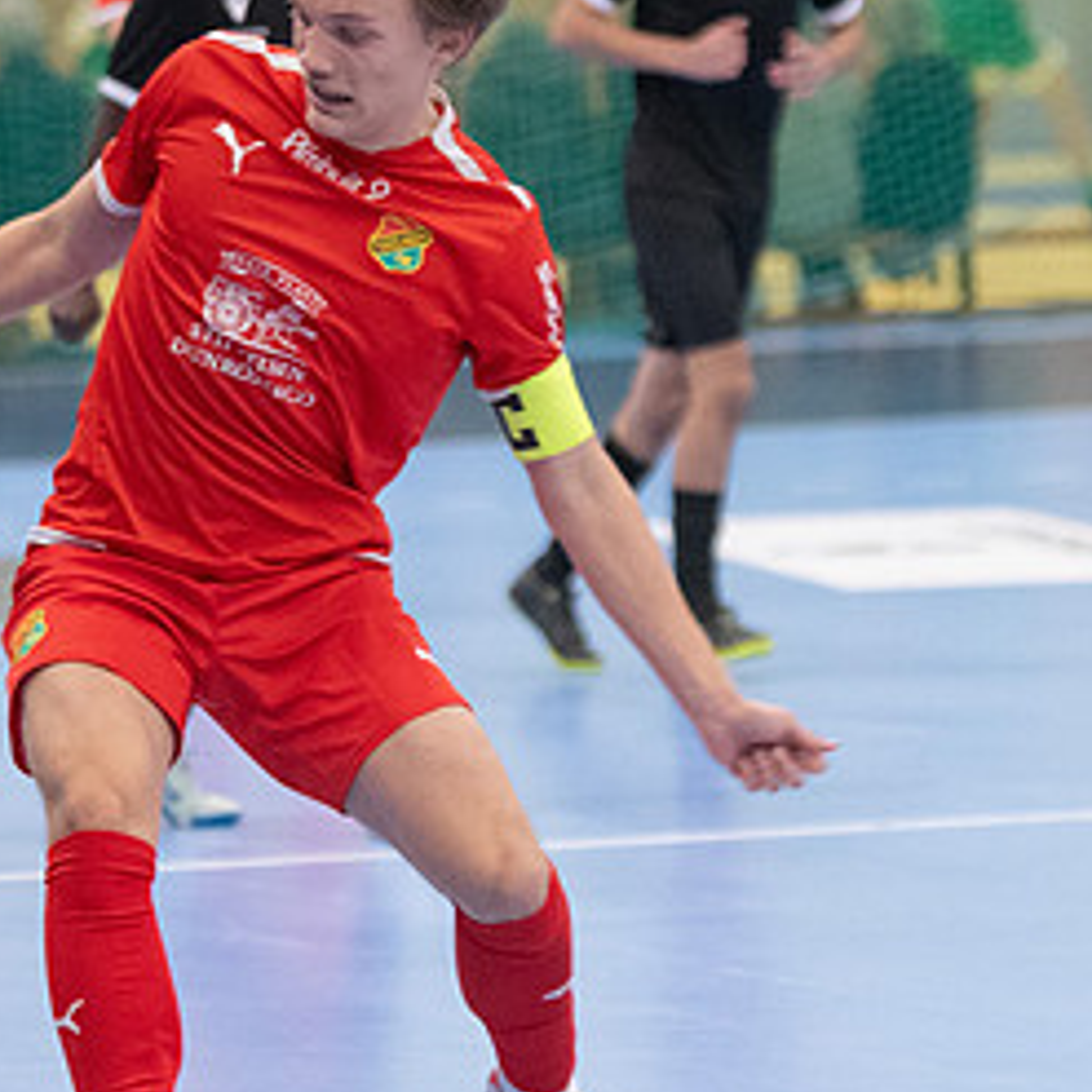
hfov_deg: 4.5
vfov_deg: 4.5
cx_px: 186
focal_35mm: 389
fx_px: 13884
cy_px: 489
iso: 5000
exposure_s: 1/640
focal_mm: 130
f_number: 3.2
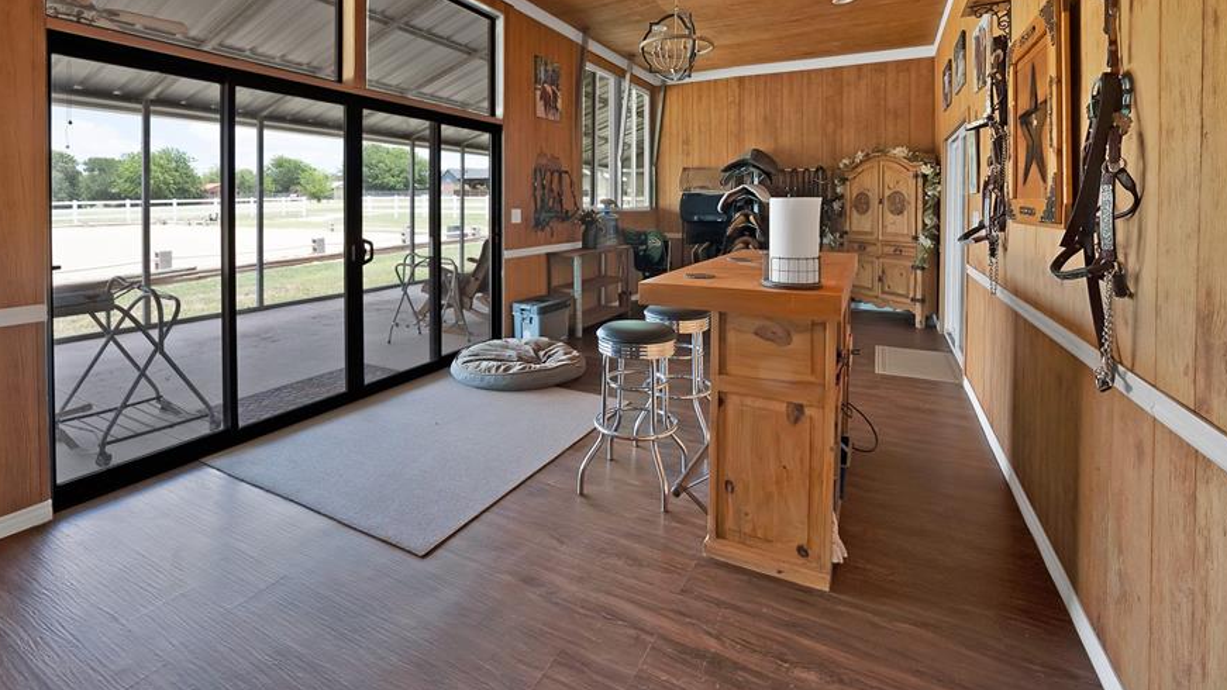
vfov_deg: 65.3
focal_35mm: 16
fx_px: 521
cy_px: 228
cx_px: 593
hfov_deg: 99.3
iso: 800
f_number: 9
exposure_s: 1/25
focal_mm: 13
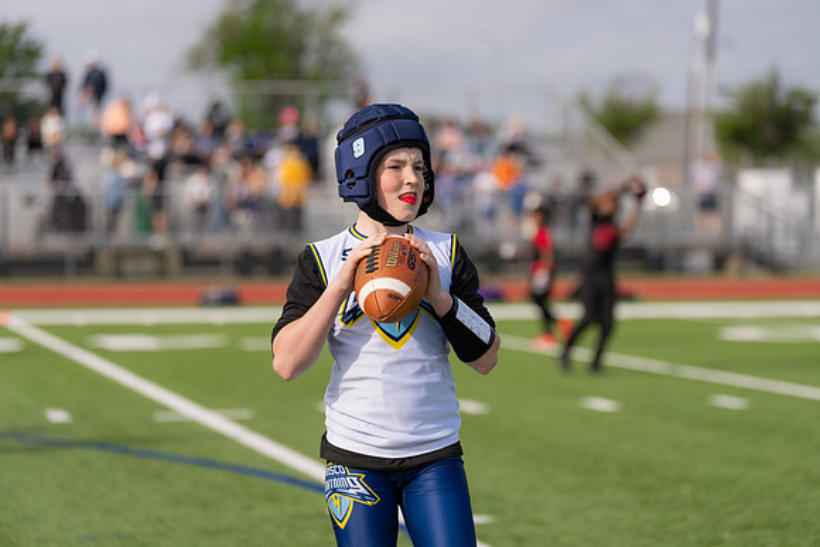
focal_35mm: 114
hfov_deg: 17.9
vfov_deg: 12.0
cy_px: 274
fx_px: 2597
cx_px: 410
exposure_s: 1/1250
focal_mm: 114
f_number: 2.8
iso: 100
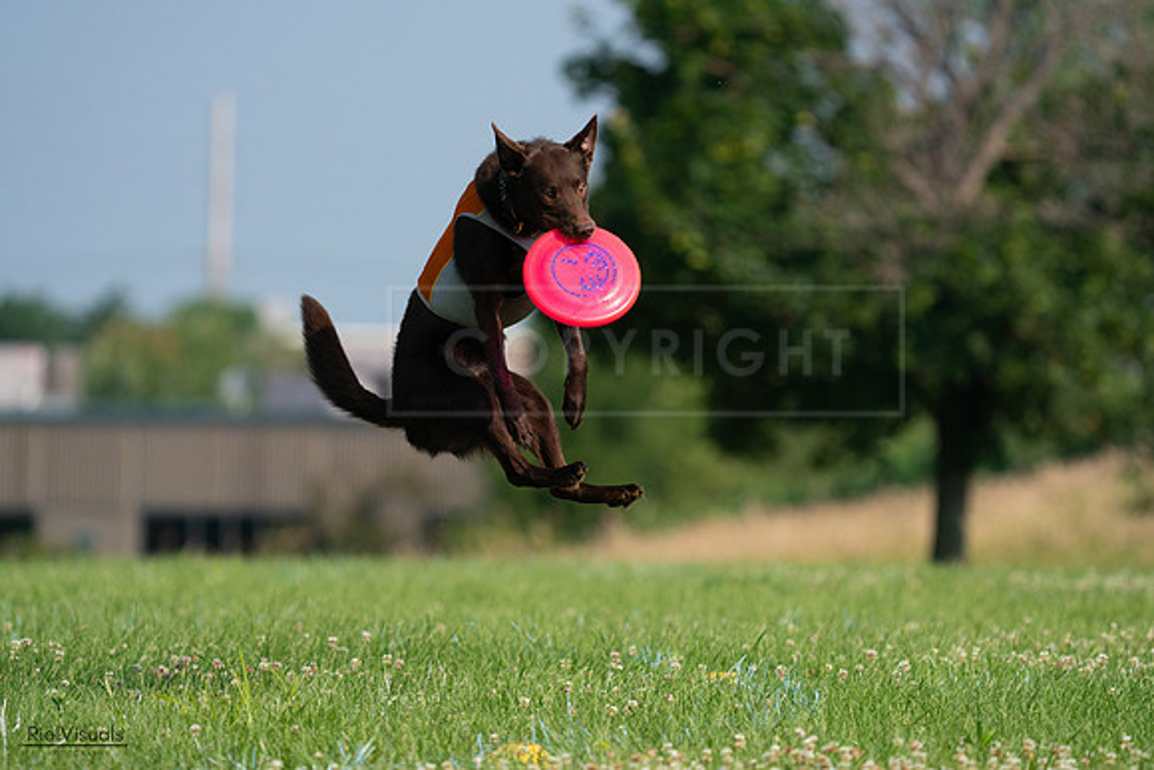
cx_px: 577
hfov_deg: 5.6
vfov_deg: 3.7
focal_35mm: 371
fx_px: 11895
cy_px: 385
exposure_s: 1/4000
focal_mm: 371
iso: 1000
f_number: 6.3
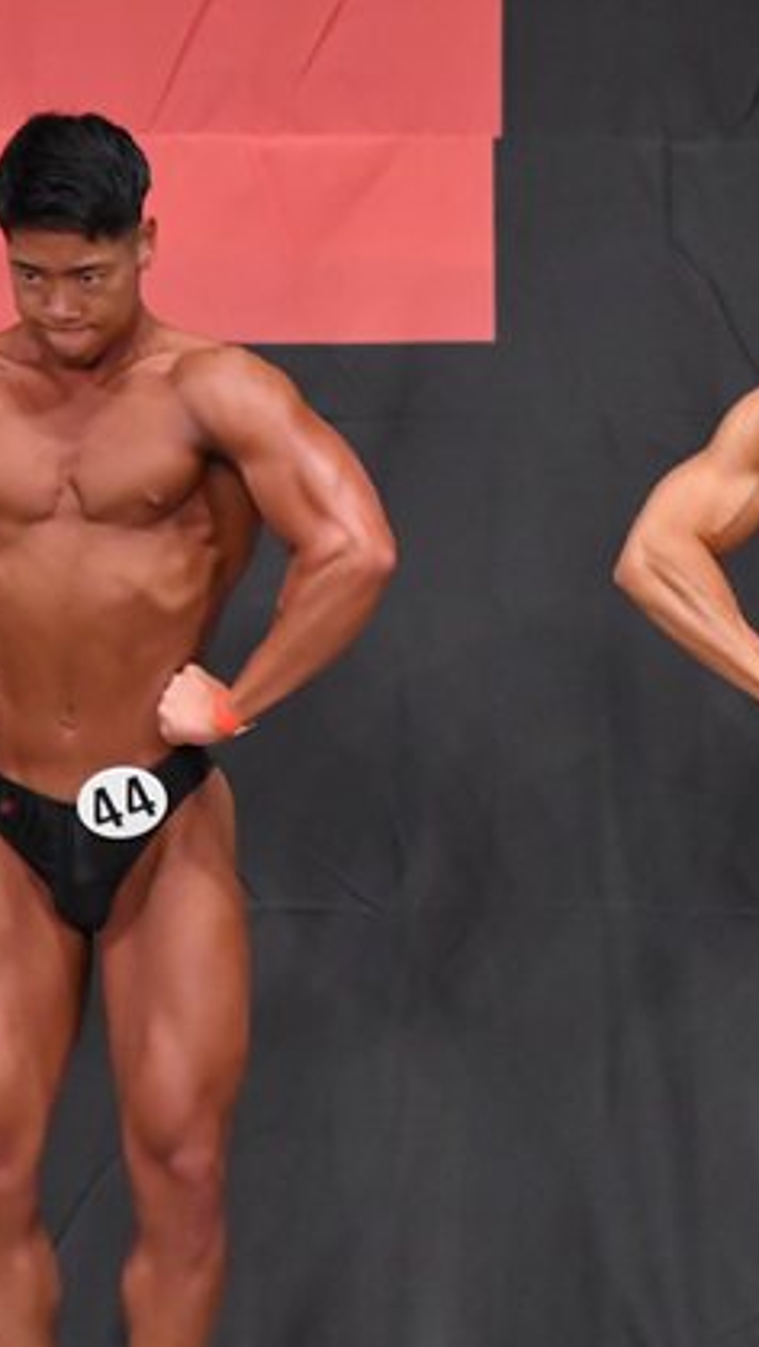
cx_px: 1121
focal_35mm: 436
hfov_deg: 2.8
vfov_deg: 5.0
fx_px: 15584
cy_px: 800
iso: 6400
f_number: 5.6
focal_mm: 150
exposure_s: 1/400
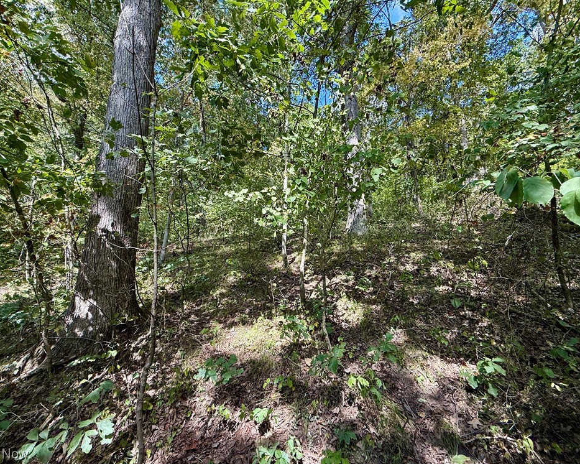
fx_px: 257
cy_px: 229
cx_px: 285
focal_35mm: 15
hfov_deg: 96.8
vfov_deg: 84.0
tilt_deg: +16.6
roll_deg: -0.7
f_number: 2.2
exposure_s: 1/172
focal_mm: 2.22
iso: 50
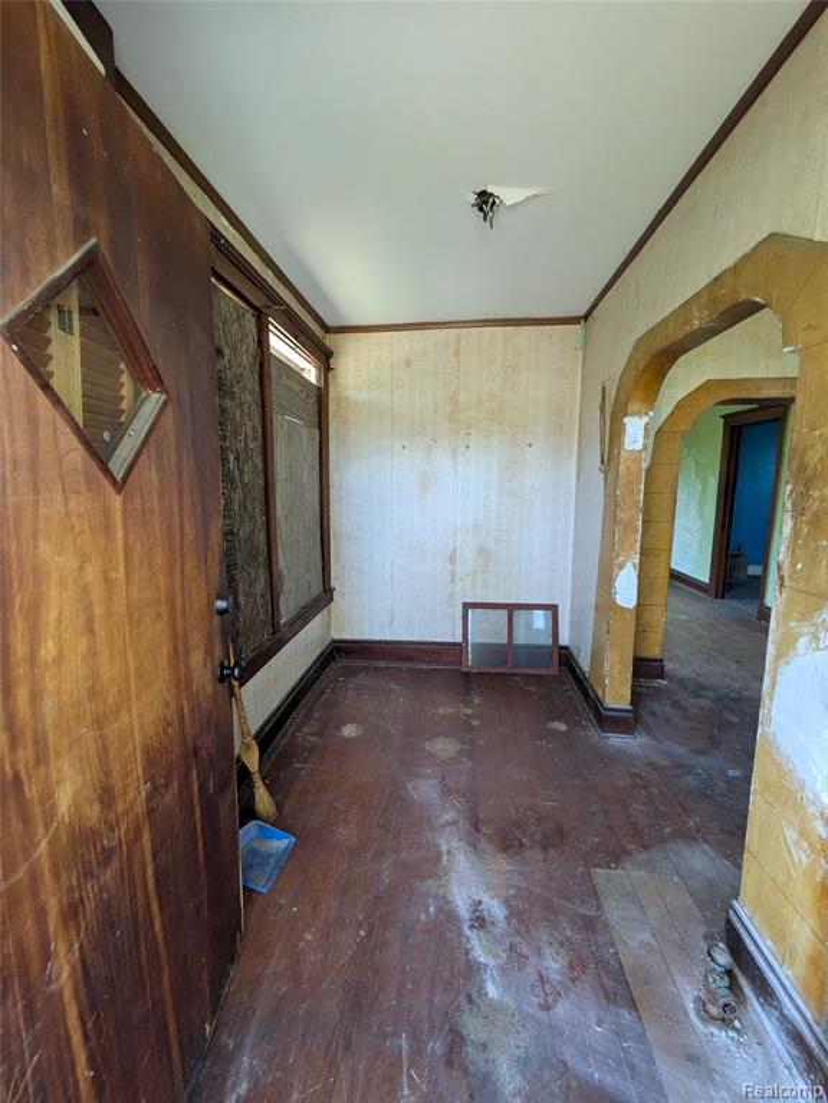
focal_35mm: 14
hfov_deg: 85.7
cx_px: 414
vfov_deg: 102.1
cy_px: 552
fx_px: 446
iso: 295
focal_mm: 1.83
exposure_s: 1/120
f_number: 2.2
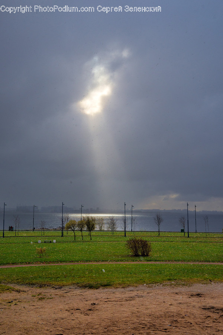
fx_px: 465
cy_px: 168
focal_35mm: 50
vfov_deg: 39.6
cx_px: 112
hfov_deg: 27.0
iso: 320
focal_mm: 50
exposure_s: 1/250
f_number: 8
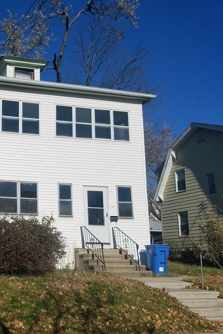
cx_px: -18
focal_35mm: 40
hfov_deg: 30.2
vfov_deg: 48.4
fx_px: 371
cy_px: 184
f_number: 1.7
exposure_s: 1/6464
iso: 50
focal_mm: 4.2
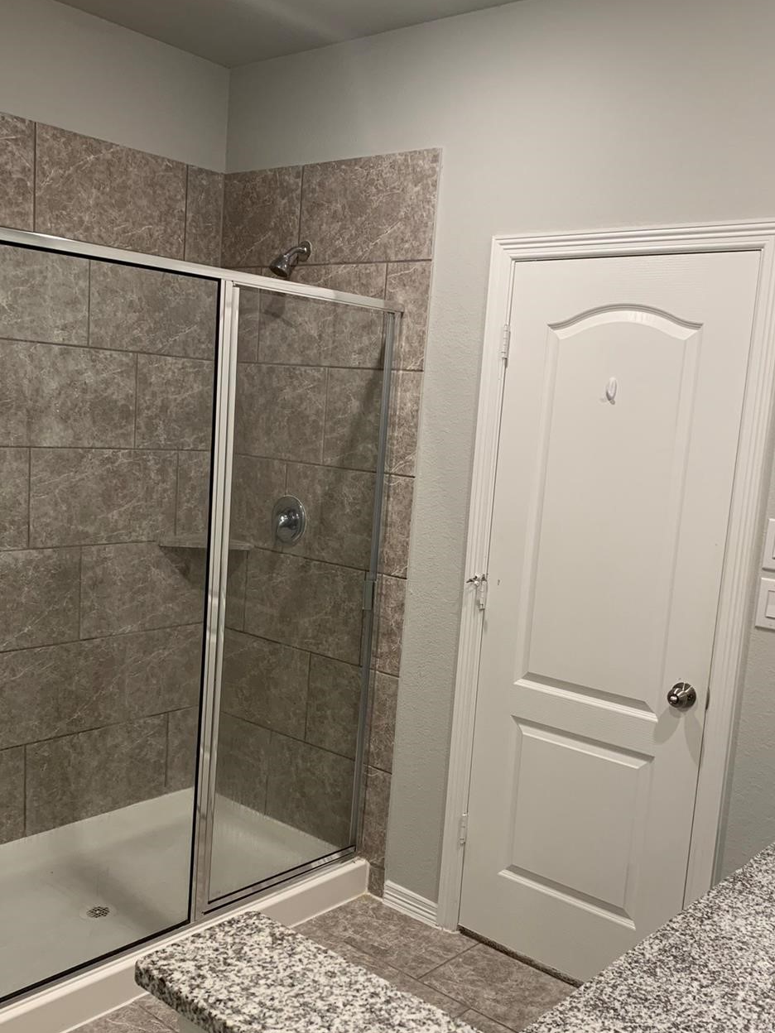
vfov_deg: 56.7
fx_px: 955
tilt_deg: -9.3
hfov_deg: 44.2
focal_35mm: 32
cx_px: 371
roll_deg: -1.6
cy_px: 572
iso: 125
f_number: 1.8
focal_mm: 4.25
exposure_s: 1/60
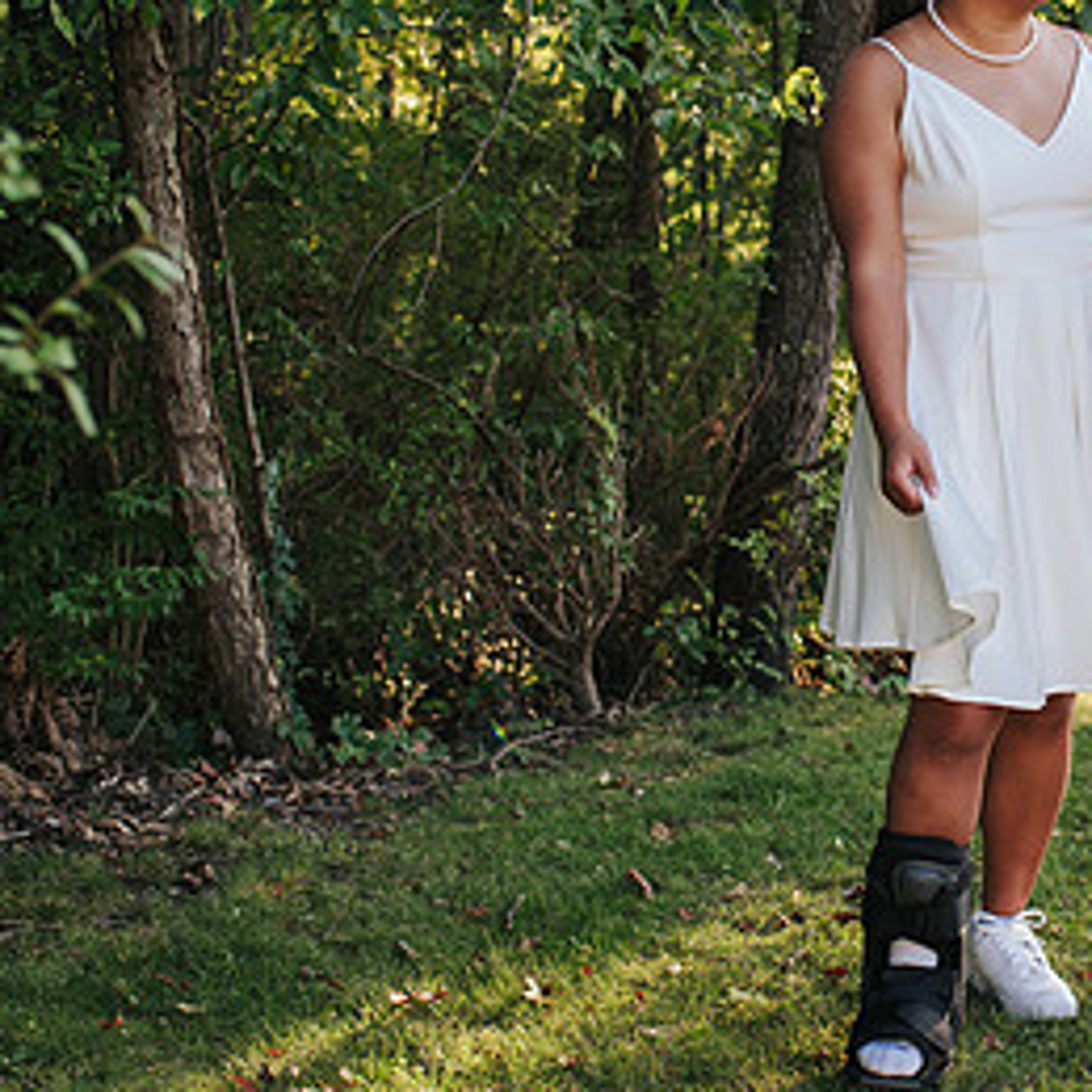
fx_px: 2605
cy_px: 388
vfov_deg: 23.6
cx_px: 975
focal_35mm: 73
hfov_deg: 23.1
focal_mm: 35
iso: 560
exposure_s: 1/320
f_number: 3.2
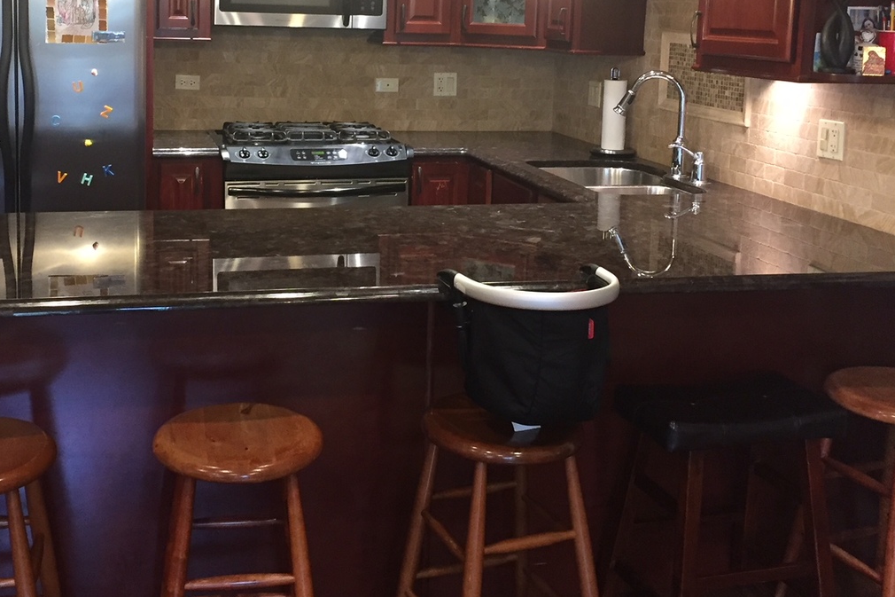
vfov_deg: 30.6
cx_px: 339
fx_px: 1069
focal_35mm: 43
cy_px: 144
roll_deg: -2.2
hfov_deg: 45.1
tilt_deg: -9.0
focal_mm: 4.15
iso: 160
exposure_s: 1/30
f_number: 2.2
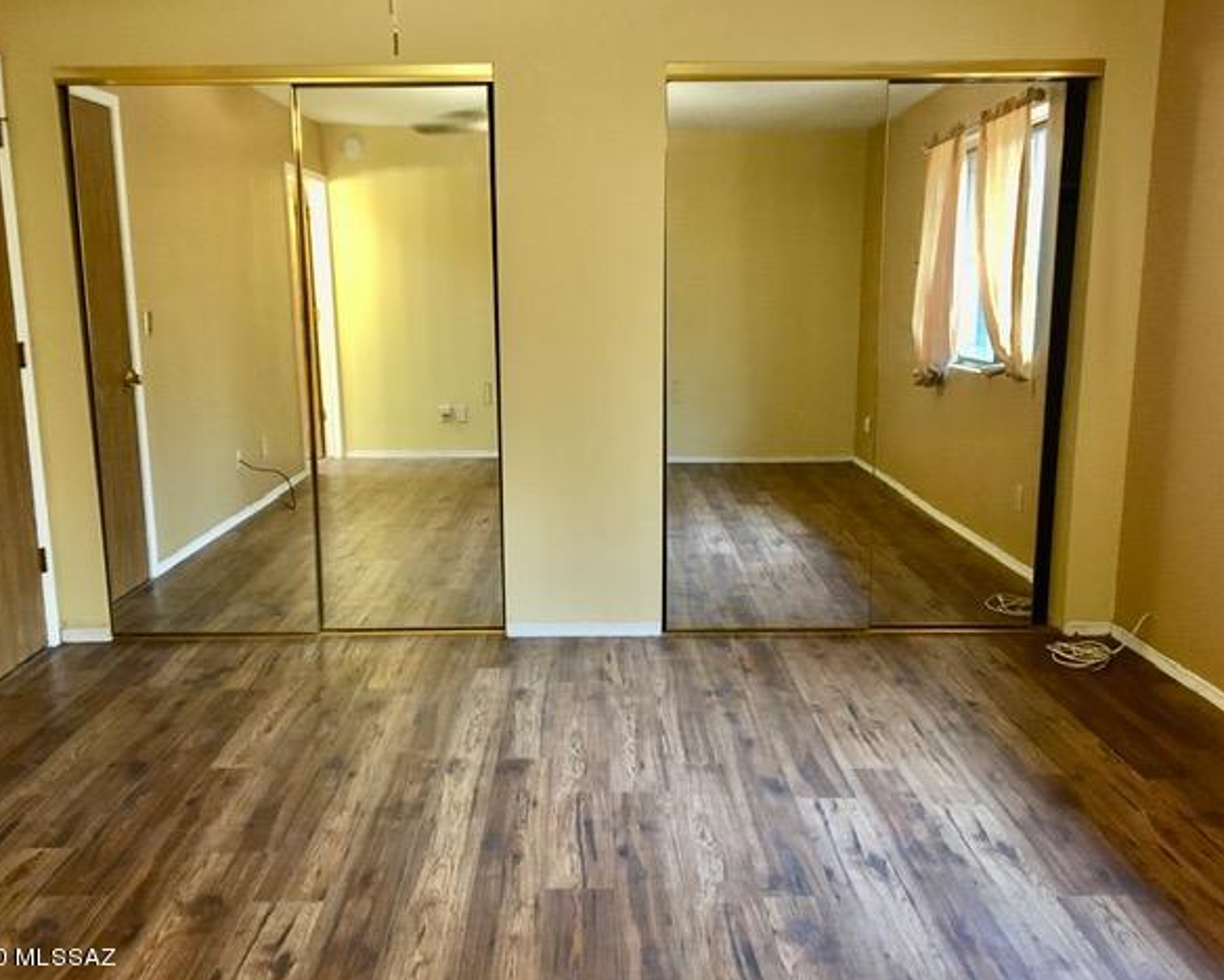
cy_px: 496
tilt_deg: -10.9
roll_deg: +0.5
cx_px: 589
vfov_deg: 47.2
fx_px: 1124
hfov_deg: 57.1
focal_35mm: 31
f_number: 2.2
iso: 200
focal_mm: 4.15
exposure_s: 1/24
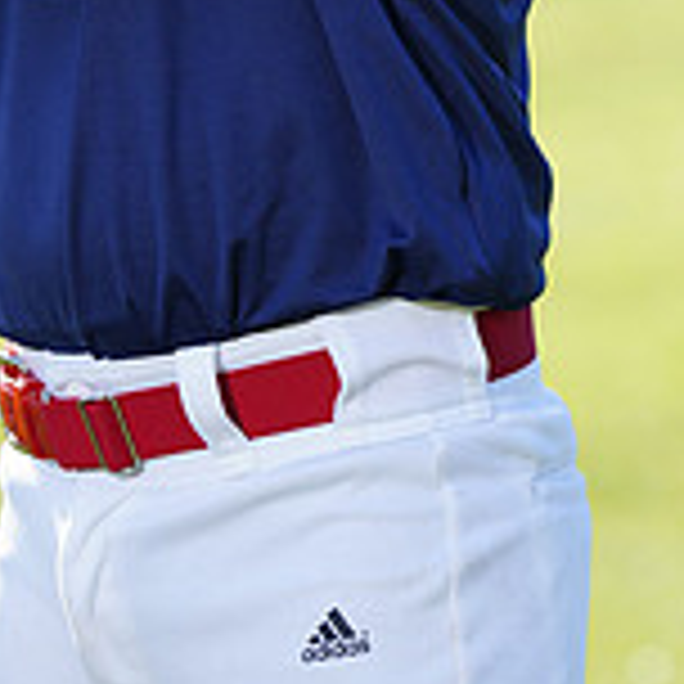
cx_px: 214
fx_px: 12072
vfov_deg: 3.2
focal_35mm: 540
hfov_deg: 3.2
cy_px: -544
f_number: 5
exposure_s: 1/250
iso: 100
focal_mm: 167
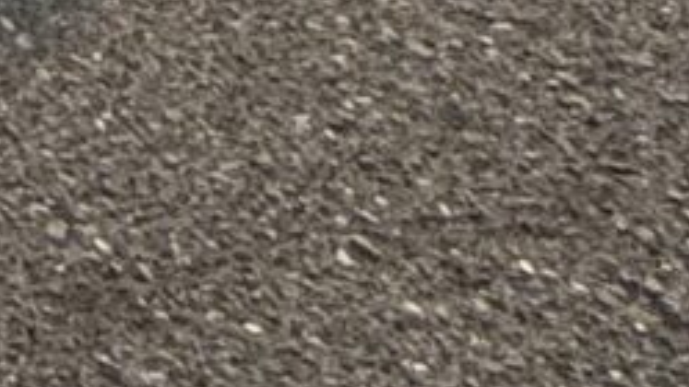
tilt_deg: +0.8
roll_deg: +0.0
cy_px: -1824
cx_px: -982
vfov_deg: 5.2
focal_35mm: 157
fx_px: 2868
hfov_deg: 11.3
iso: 50
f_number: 2.2
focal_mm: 2.22
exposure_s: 1/2415
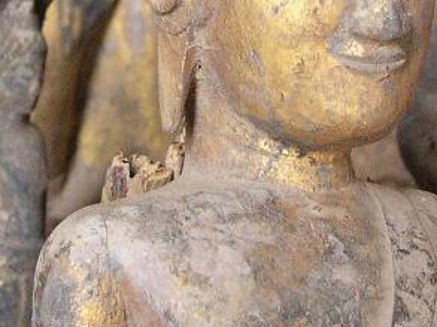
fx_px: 1677
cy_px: 25
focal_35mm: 133
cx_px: 274
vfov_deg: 11.1
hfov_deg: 14.8
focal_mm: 8
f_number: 2.8
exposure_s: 1/60
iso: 400
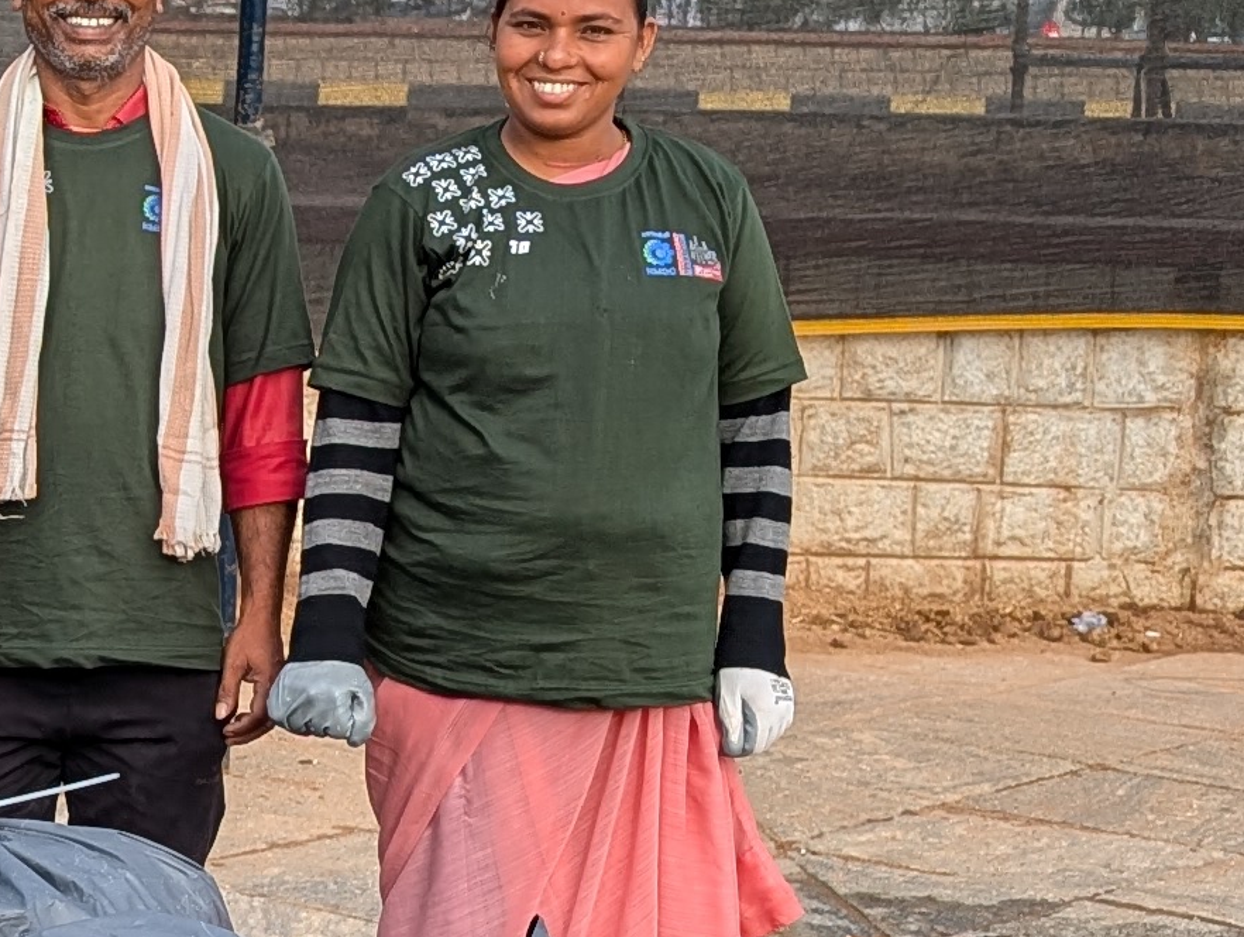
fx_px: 3994
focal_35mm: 111
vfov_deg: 13.3
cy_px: 717
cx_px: -333
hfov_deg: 16.8
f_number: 1.68
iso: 21
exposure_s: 1/371
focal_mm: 6.9
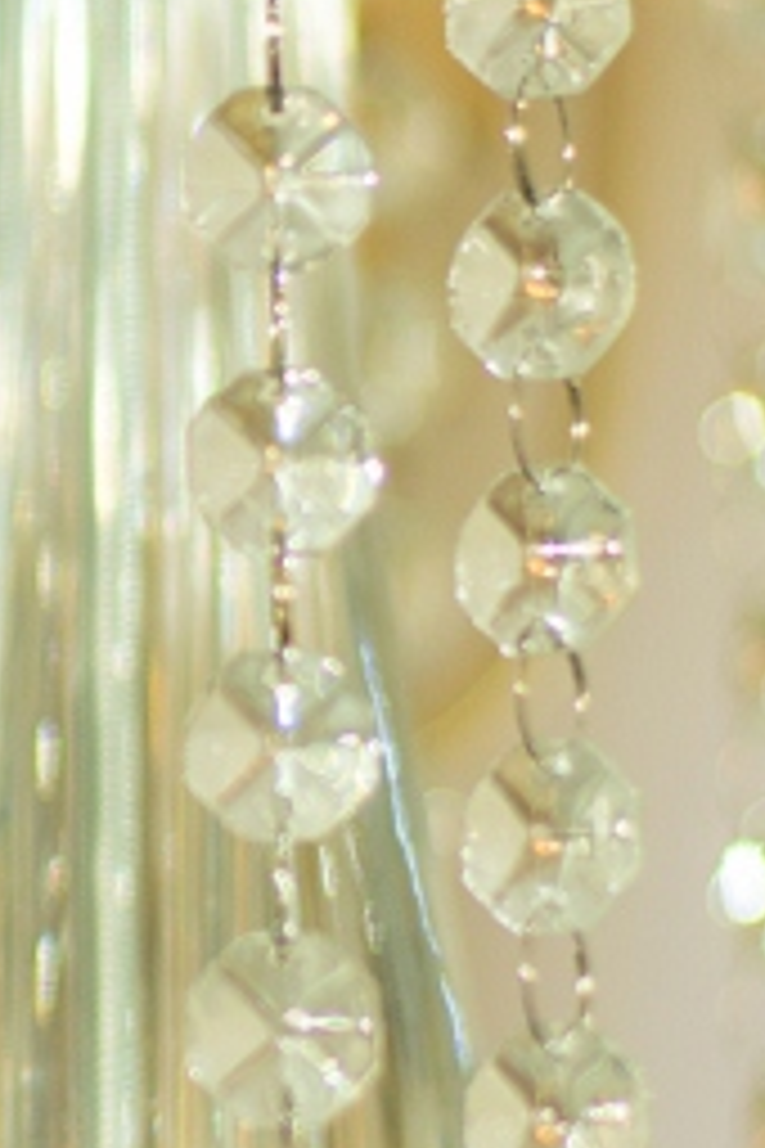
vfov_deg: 6.8
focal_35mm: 301
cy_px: 486
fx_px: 9594
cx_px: -529
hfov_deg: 4.5
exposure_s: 1/160
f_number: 1.8
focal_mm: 50
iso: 100
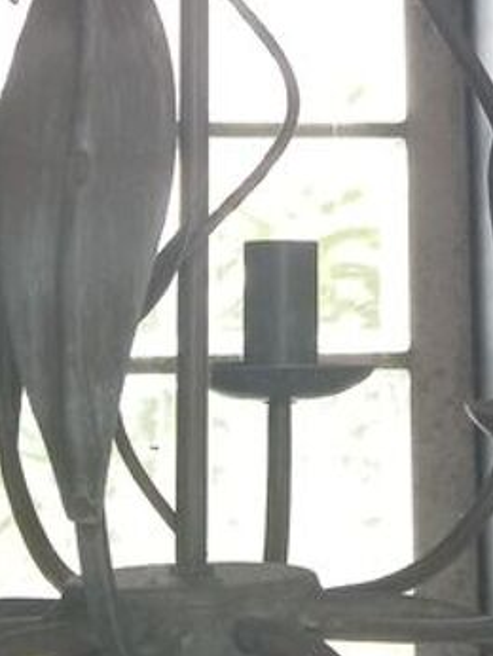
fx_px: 1972
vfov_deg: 18.1
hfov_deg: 14.2
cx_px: 368
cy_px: -79
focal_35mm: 104
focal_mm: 3.79
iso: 402
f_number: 2.2
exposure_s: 1/33.3
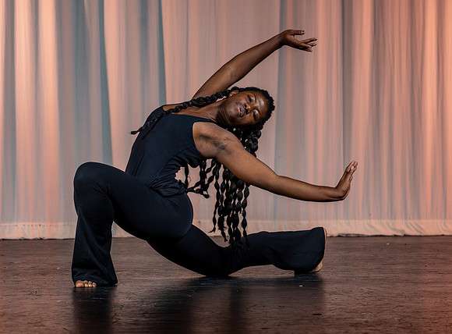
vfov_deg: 13.7
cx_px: 267
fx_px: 1385
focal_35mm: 107
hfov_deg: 18.5
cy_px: 177
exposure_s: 1/160
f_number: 5
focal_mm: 70
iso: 125
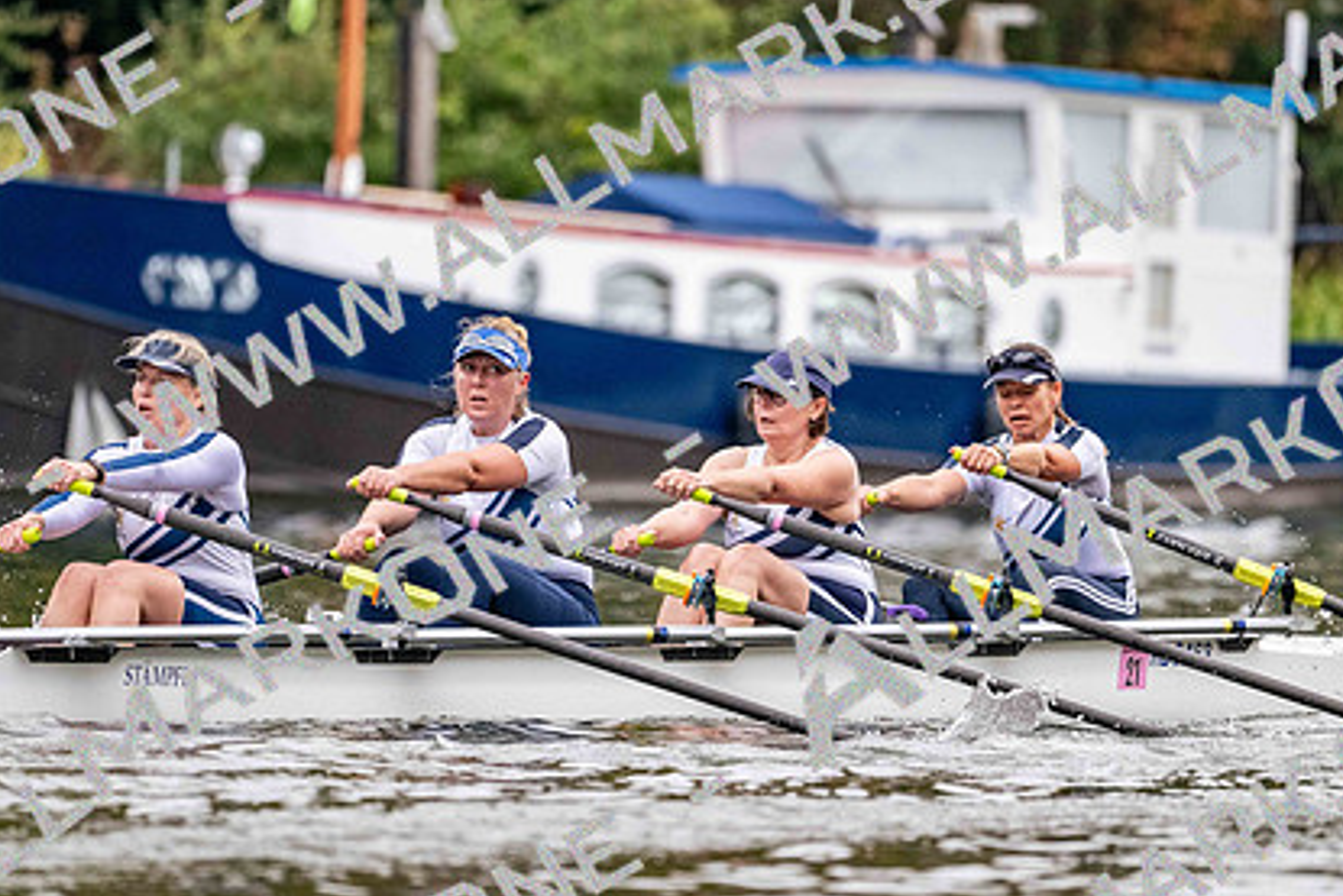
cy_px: 464
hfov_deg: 3.7
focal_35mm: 559
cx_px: 518
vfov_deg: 2.5
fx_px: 20860
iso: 3200
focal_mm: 400
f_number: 4.5
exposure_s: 1/2500
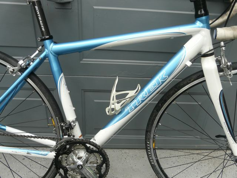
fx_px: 192
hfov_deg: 63.4
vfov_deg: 49.7
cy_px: 89
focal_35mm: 28
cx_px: 118
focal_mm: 4.6
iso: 100
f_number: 4
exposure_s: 1/125
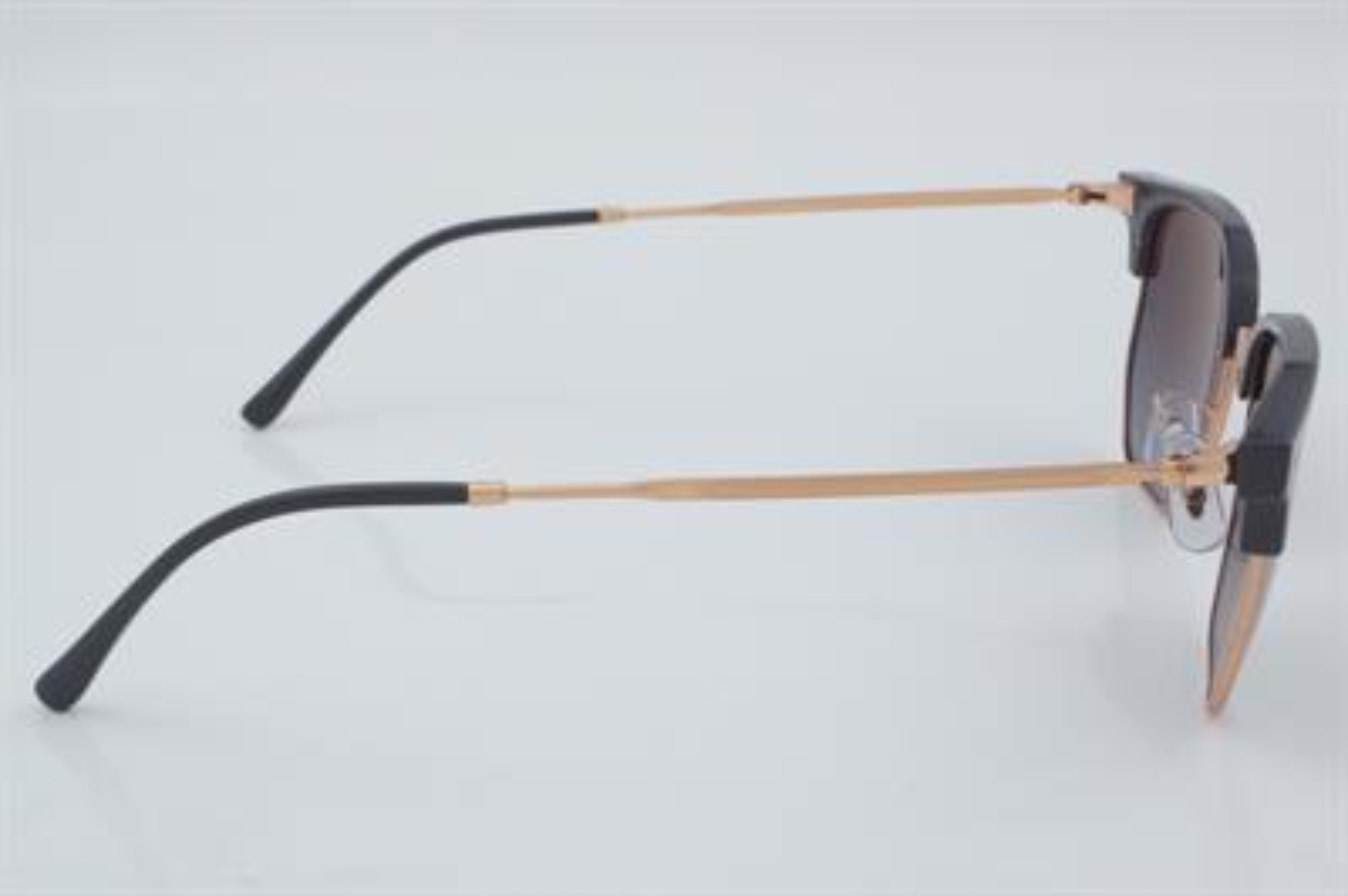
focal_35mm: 75
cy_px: 448
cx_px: 674
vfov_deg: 18.2
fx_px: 2806
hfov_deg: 27.0
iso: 100
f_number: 32
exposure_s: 1/4
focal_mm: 50
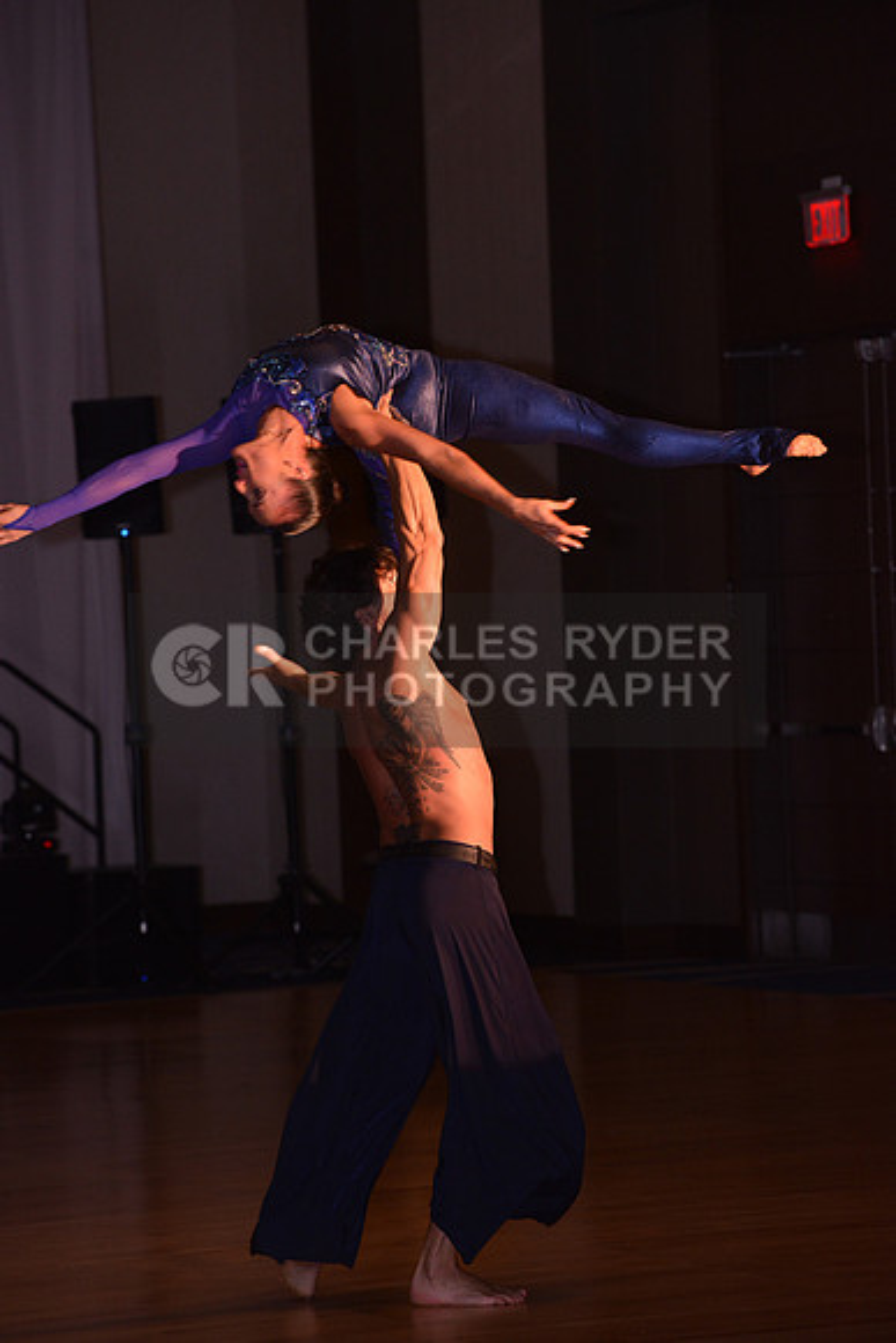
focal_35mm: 155
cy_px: 672
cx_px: 448
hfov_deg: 8.9
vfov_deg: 13.2
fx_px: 5783
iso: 1600
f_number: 5.6
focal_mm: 155
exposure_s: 1/250
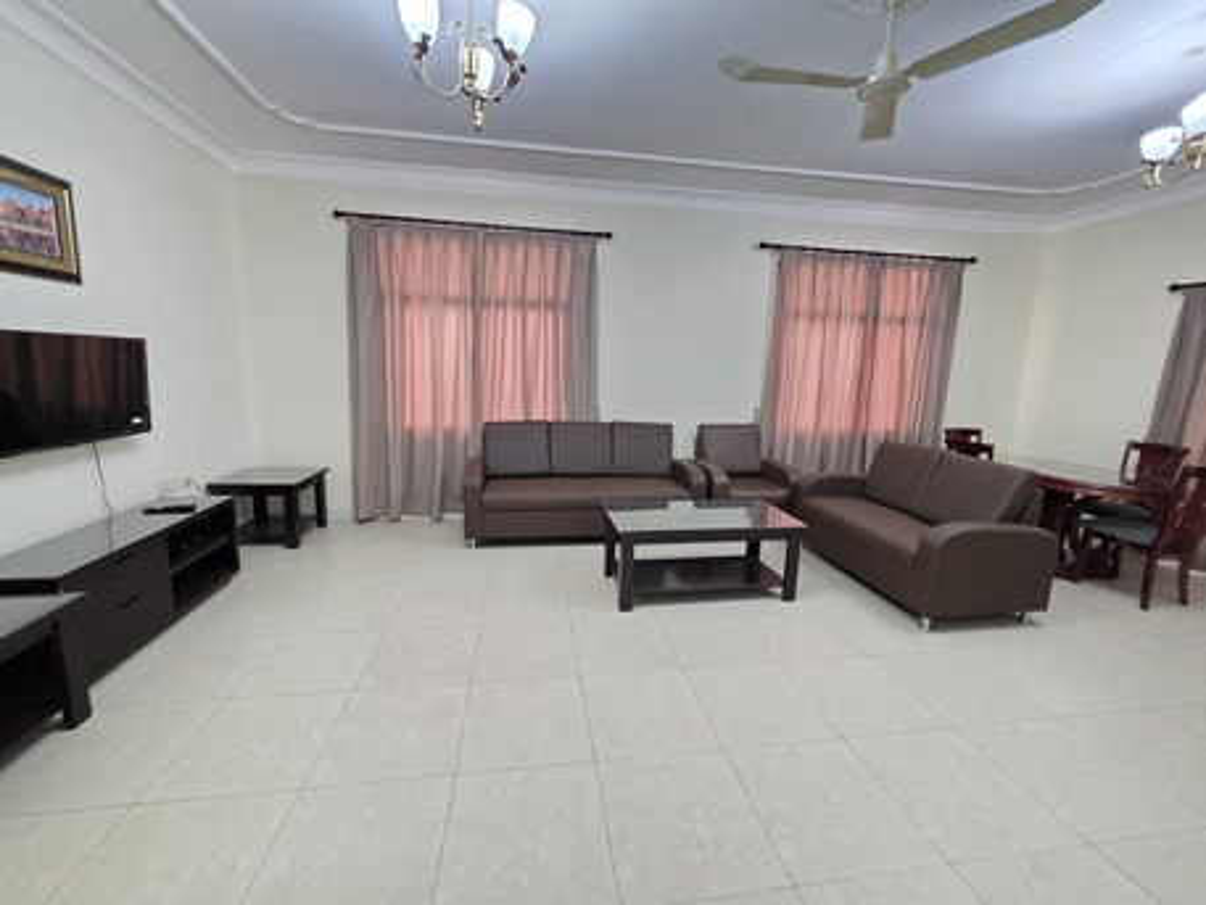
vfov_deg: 89.9
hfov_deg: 106.2
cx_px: 603
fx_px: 453
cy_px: 452
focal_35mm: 13
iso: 1000
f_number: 1.9
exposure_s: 1/50
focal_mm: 2.2
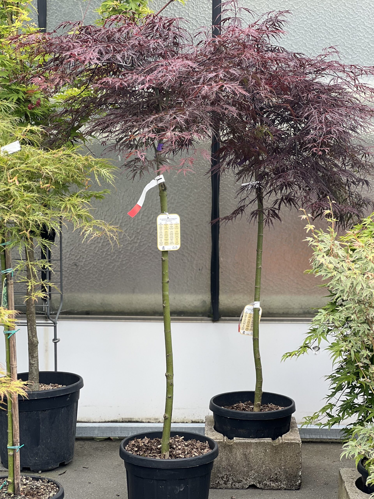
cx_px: 187
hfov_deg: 19.1
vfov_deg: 25.3
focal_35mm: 77
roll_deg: -1.1
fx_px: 1109
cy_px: 250
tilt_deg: -4.7
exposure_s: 1/121
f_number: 2.8
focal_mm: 9
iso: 20
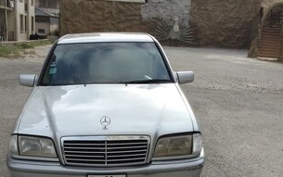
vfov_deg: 24.3
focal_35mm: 50
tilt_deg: -21.0
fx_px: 386
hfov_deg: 40.1
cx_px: 111
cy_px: 189
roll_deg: -4.3
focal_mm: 4.15
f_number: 2.2
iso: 32
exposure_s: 1/1236
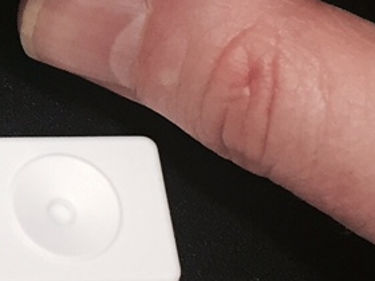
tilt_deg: -59.3
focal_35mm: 169
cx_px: -130
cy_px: 41
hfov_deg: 11.4
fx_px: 1831
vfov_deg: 8.8
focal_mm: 4.15
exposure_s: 1/33
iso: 100
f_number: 2.2
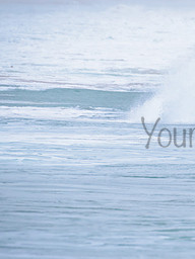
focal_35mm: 1333
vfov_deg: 1.5
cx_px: 312
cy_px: 91
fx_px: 10012
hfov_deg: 1.1
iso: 800
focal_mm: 500
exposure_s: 1/2000
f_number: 5.6
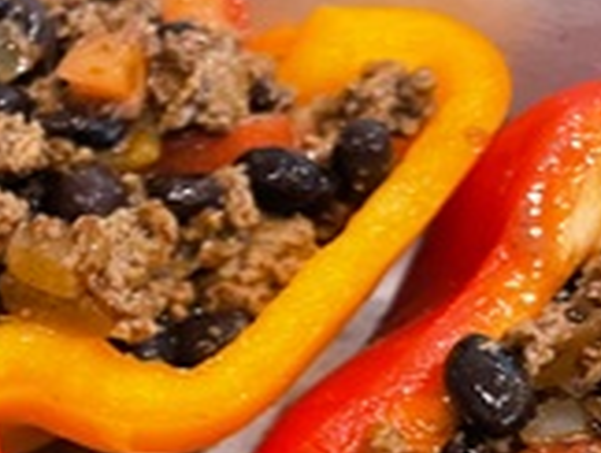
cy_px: 525
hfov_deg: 21.4
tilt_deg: -54.6
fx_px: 1339
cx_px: -289
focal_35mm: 77
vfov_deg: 18.3
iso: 250
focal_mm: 5.1
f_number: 1.6
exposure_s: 1/60
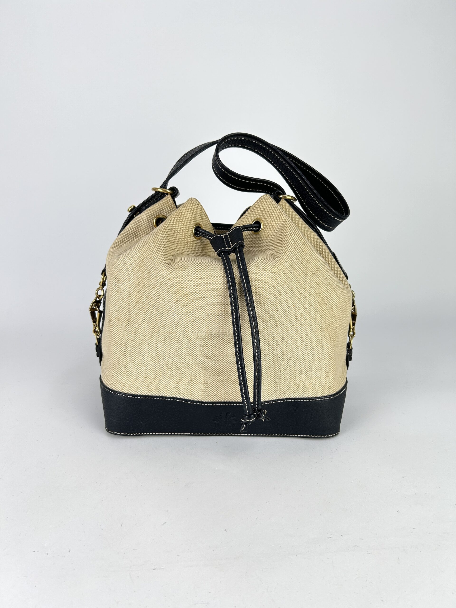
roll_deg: -1.8
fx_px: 457
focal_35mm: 26
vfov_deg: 67.3
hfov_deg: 53.1
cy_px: 304
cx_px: 228
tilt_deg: -18.1
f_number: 1.5
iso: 40
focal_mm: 5.7
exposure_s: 1/173
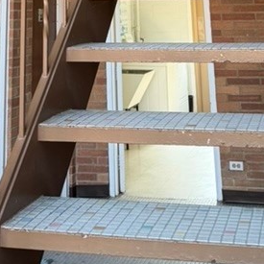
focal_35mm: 79
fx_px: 682
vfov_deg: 17.7
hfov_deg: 21.9
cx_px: 104
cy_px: -210
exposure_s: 1/121
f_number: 1.78
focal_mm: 6.76
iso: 160
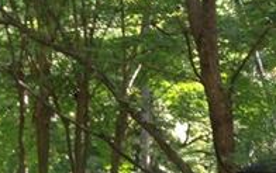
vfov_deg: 10.6
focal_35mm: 121
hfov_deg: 16.4
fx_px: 911
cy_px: 231
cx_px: -66
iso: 50
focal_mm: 4.28
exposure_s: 1/40
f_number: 2.4
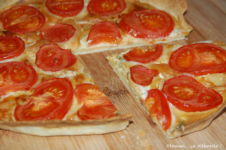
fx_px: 612
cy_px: 75
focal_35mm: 98
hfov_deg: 20.9
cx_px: 113
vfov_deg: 14.0
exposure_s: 1/60
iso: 400
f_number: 5.3
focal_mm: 65
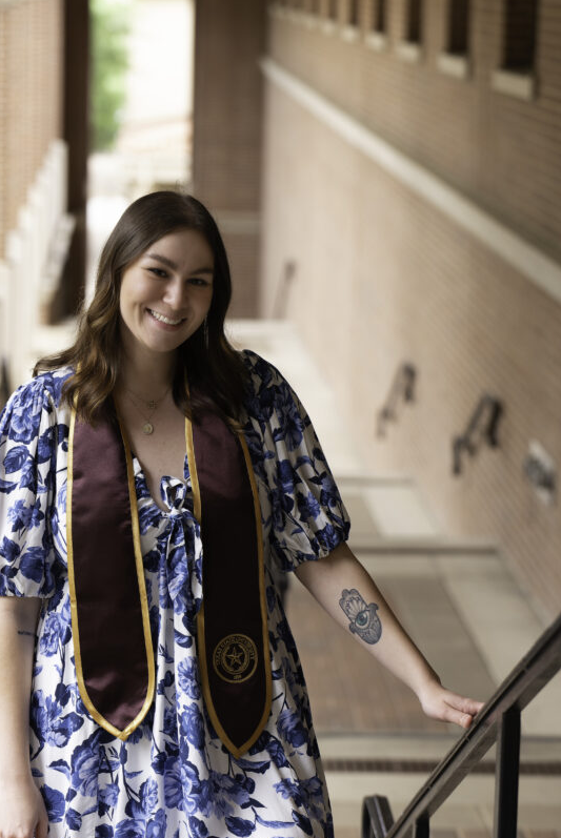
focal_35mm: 122
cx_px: 206
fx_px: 2845
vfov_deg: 16.8
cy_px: 450
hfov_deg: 11.3
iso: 400
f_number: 3.5
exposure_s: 1/250
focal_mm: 95
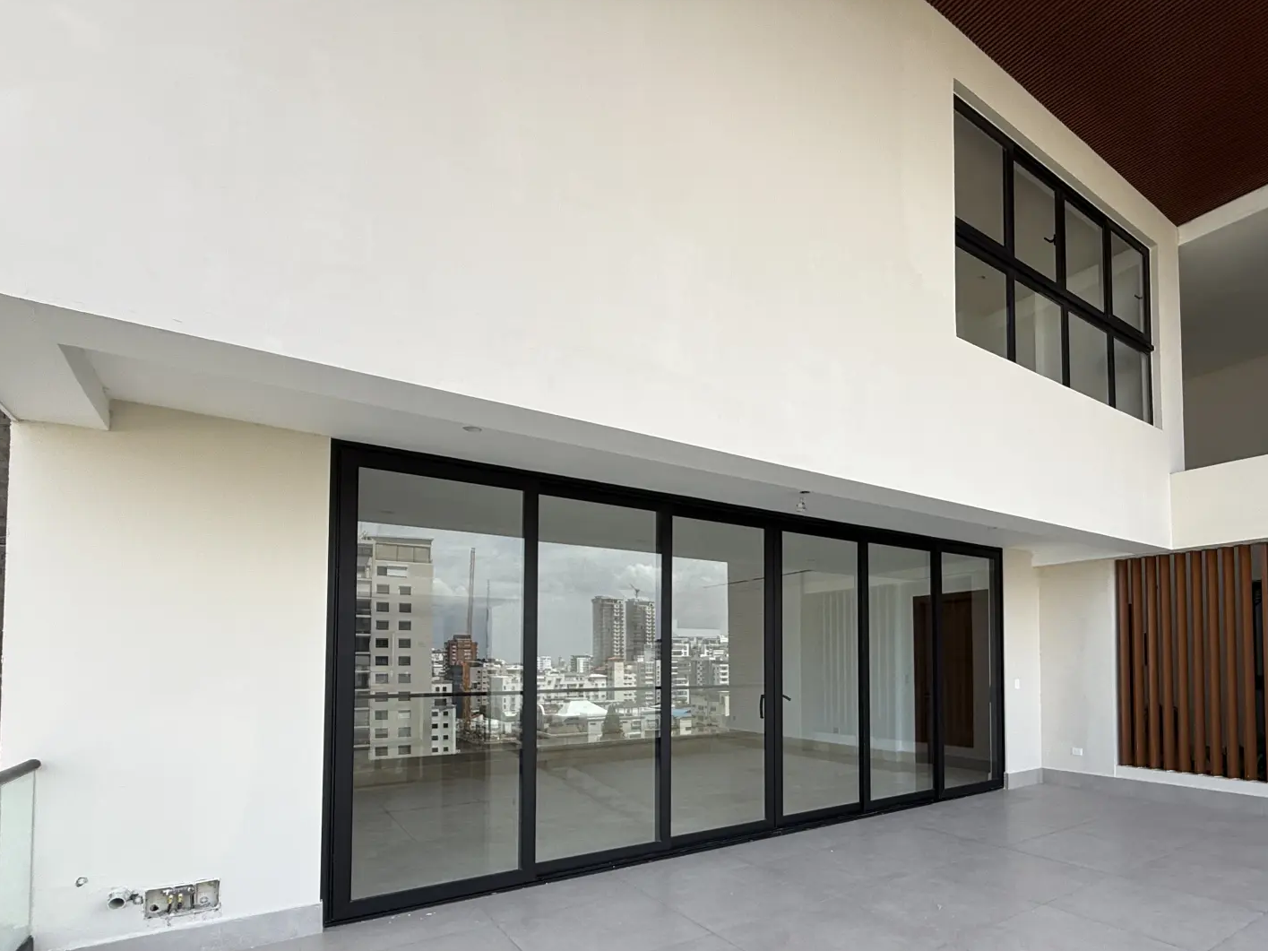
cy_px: 634
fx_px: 696
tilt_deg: +1.9
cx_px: 795
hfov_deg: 83.0
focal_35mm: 19
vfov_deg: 66.8
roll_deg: +0.6
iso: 50
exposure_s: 1/442
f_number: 2.2
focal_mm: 2.22
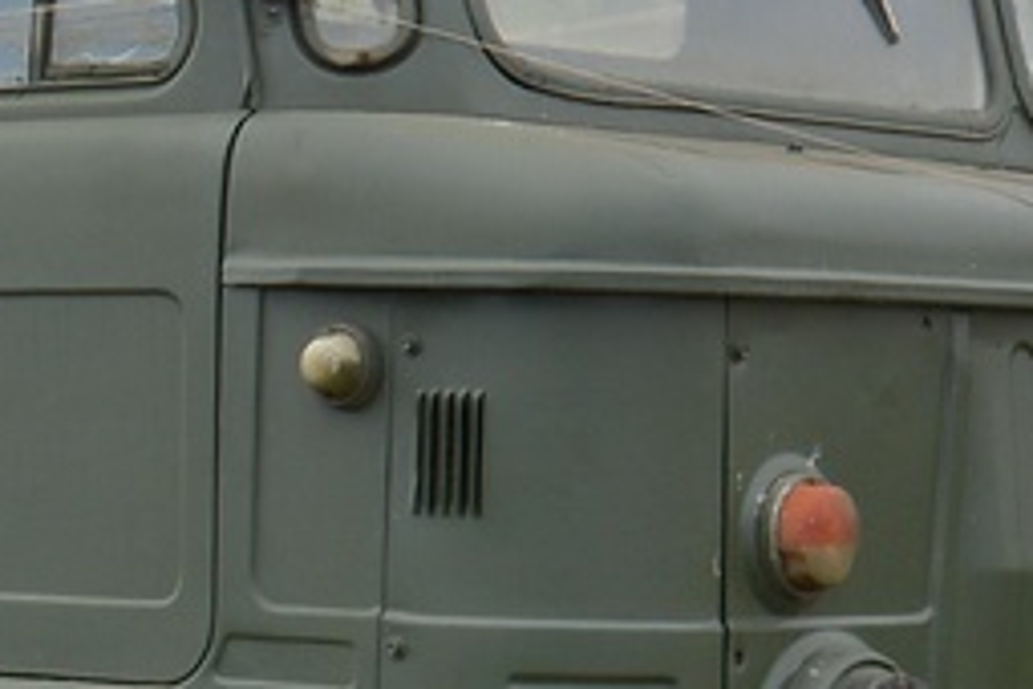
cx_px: 231
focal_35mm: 155
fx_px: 4447
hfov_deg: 13.2
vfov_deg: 8.8
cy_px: 494
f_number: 8
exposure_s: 1/250
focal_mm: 22
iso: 160
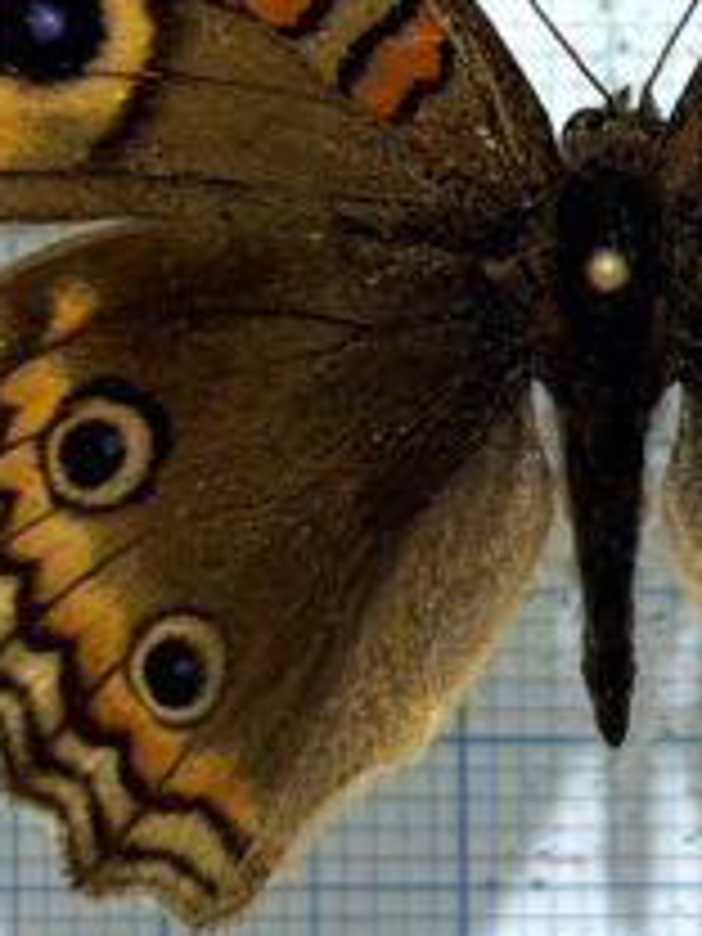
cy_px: 279
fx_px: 1352
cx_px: 621
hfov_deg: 28.1
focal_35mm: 50
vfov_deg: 37.6
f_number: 1.6
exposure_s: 1/1220
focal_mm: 5.96
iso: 50
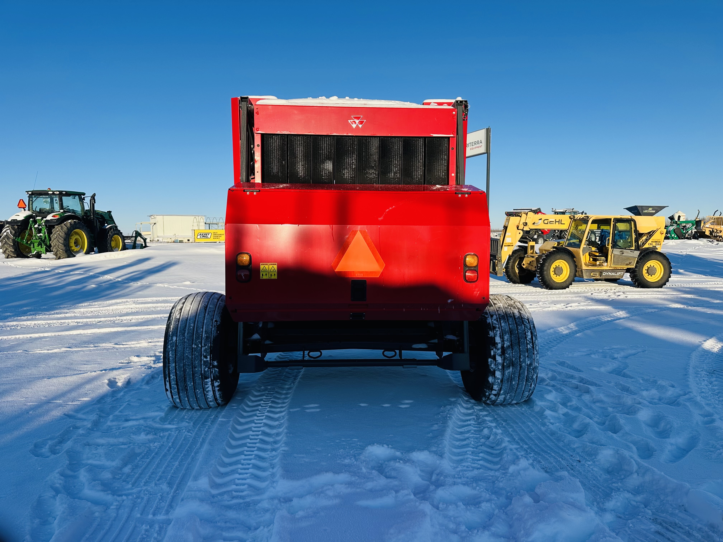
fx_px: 501
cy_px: 271
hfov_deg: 71.6
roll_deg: +1.0
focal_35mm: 24
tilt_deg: -4.5
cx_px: 362
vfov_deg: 56.8
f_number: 1.78
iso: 80
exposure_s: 1/4016
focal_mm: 6.86
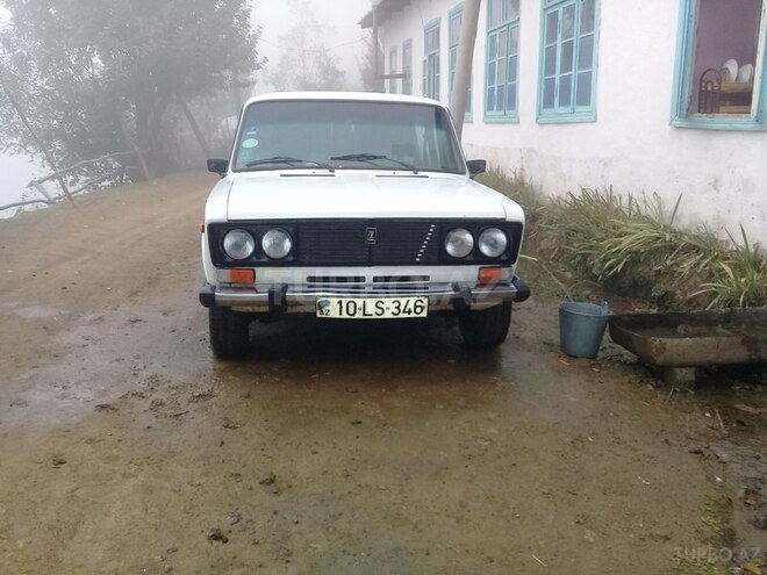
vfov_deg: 45.4
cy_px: 288
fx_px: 687
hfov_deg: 58.4
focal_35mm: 31
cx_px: 384
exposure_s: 1/100
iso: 64
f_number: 2.2
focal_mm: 3.3
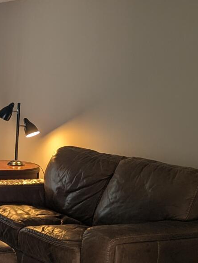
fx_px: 624
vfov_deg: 23.8
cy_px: 153
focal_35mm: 82
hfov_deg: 16.6
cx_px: -88
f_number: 1.85
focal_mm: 6.81
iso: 67
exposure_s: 1/23.8
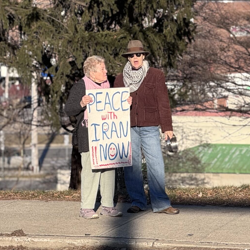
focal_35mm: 266
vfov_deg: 6.6
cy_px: 62
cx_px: 308
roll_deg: +0.1
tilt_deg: -3.3
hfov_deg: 6.5
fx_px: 2173
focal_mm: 15.66
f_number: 2.8
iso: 50
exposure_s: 1/926
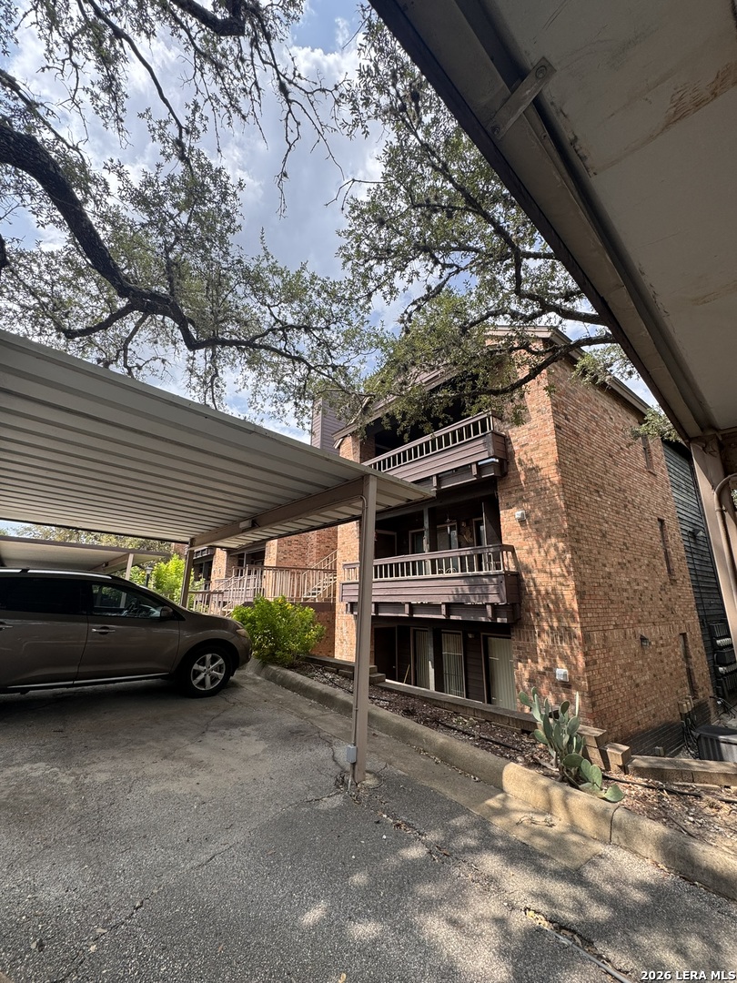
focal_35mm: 14
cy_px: 492
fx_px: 397
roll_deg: -0.8
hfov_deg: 85.7
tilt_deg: +14.2
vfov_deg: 102.1
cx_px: 368
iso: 40
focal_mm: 2.22
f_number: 2.2
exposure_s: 1/771
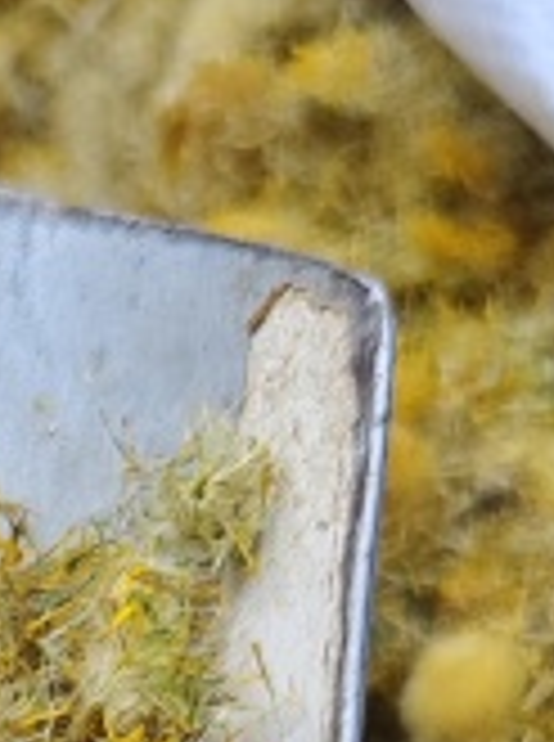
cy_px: 1743
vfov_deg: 11.2
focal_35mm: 149
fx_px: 3192
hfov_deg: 9.2
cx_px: -640
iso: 309
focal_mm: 5.56
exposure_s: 1/1587
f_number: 1.88
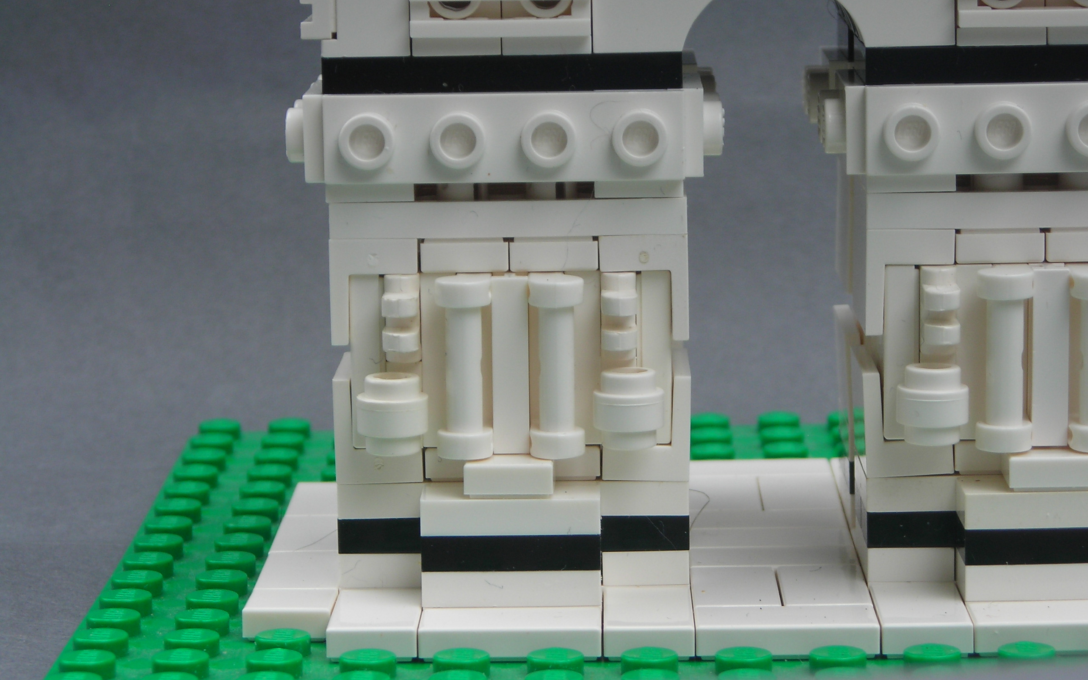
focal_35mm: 124
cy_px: 330
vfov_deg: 10.6
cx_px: 542
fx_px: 3677
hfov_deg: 16.8
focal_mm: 19.2
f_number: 5.3
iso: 50
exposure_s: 1/140
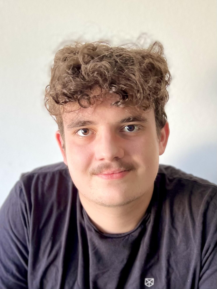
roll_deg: +0.1
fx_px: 217
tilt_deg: -23.7
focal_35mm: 26
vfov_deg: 67.3
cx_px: 108
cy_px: 144
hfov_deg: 53.1
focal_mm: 5.7
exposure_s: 1/121
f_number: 1.5
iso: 100
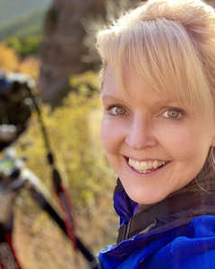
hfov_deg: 29.8
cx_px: 58
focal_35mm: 50
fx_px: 398
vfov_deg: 37.3
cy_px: 127
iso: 40
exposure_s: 1/121
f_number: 2.2
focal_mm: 2.71
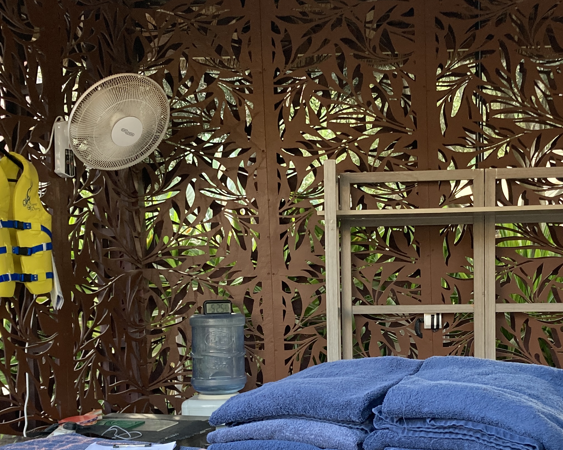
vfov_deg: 27.3
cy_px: 326
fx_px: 916
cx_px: 340
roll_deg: +0.5
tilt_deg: -3.8
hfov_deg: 34.0
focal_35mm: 55
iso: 100
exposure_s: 1/60
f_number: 1.8
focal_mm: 3.99
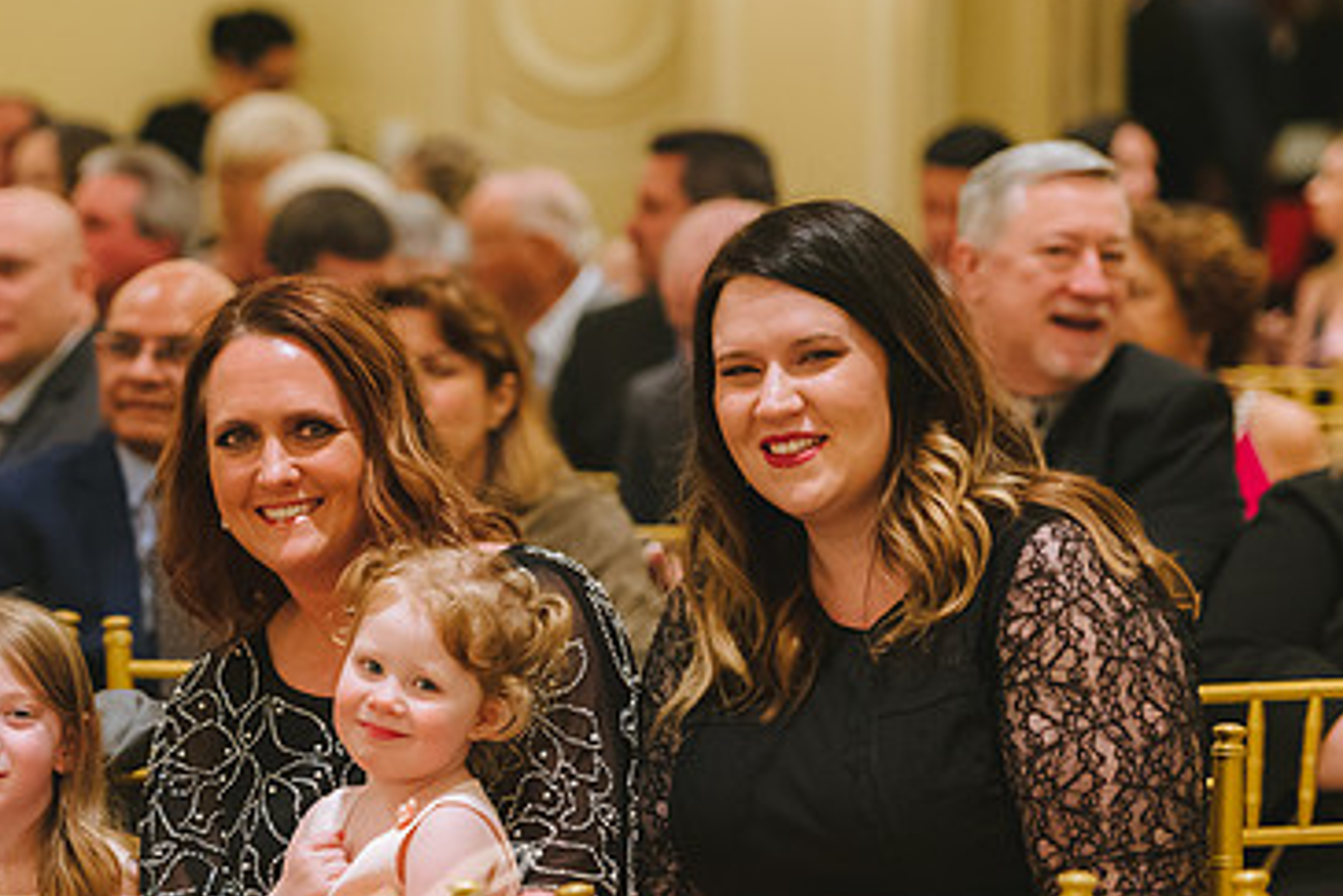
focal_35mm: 185
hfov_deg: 11.1
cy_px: 632
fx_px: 6904
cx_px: 325
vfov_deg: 7.4
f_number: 2.8
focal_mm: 116
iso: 2000
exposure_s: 1/200
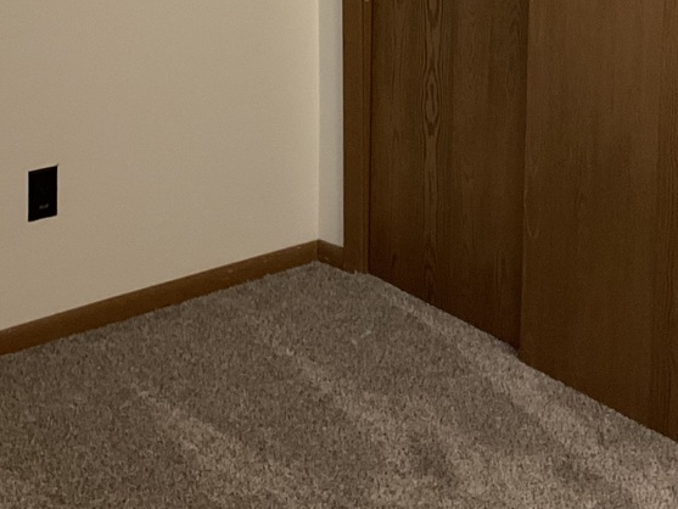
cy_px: -106
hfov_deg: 26.0
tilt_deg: -6.8
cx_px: 359
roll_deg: -1.2
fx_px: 1469
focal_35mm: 75
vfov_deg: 18.6
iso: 200
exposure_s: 1/40
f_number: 1.8
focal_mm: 3
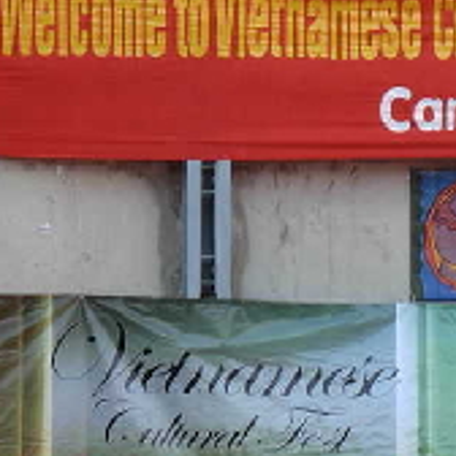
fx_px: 7139
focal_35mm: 479
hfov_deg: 3.7
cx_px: 326
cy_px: 464
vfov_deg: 3.7
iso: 79
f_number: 5
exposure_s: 1/26.9
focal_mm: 31.4
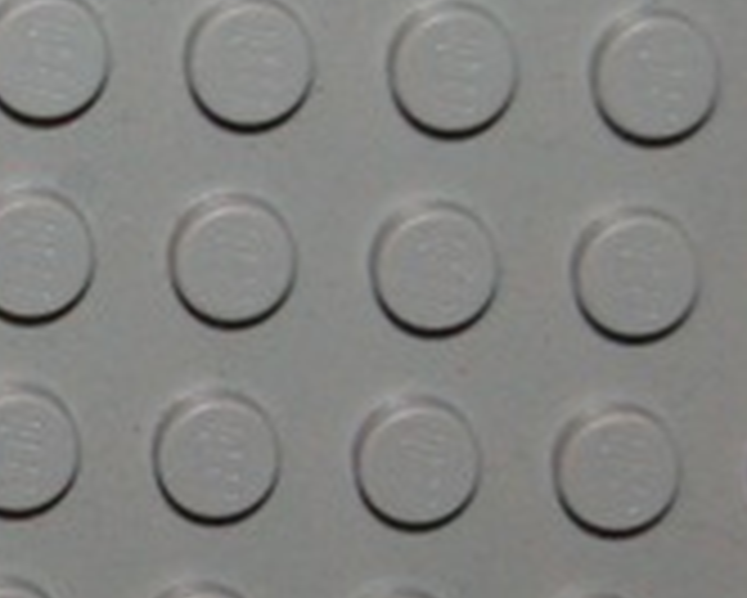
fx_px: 8235
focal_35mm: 372
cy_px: 872
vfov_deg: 4.1
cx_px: -788
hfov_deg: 5.1
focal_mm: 55
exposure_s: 1/60
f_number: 5.6
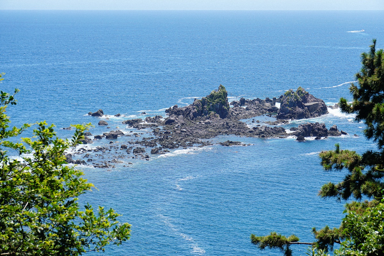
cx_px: 192
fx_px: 1120
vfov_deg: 13.0
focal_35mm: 105
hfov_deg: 19.5
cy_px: 128
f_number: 5
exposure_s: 1/640
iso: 100
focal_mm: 70
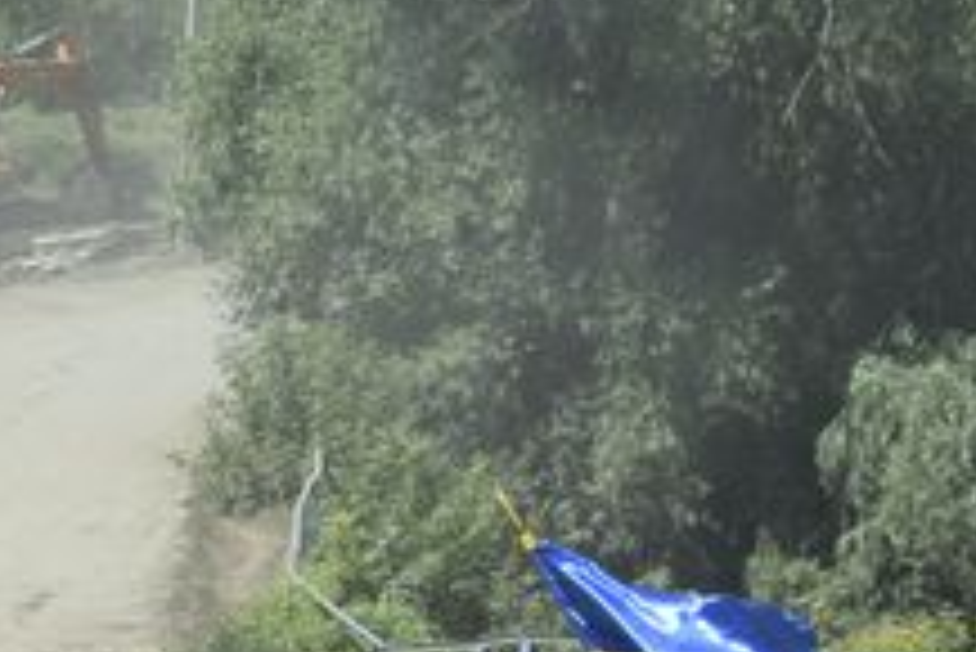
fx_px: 6484
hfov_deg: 8.5
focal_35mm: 239
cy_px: 803
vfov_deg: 5.7
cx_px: -342
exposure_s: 1/320
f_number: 9
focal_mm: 46
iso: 200
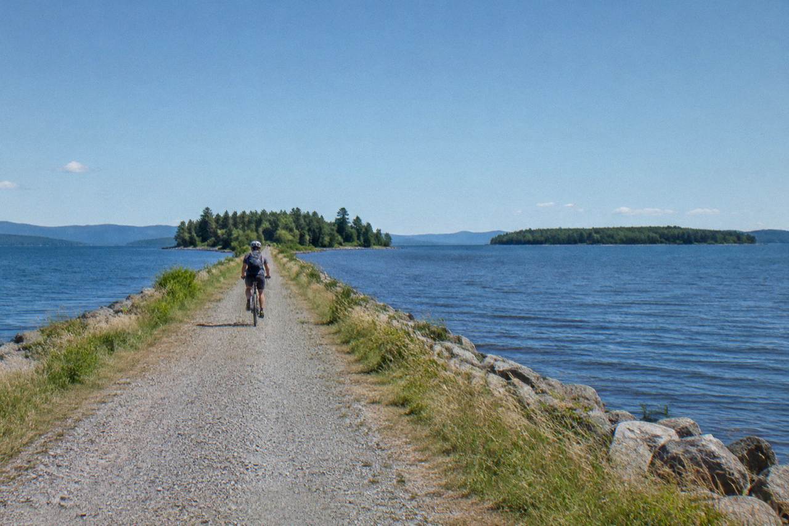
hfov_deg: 54.4
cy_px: 263
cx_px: 394
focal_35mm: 35
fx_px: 767
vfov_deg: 37.8
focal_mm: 35
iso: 320
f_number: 10
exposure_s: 1/500
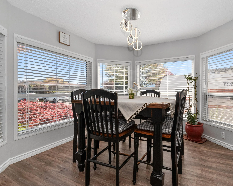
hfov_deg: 89.0
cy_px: 93
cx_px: 134
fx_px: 117
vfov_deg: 77.0
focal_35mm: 17
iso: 250
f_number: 10
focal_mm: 10
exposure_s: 1/200
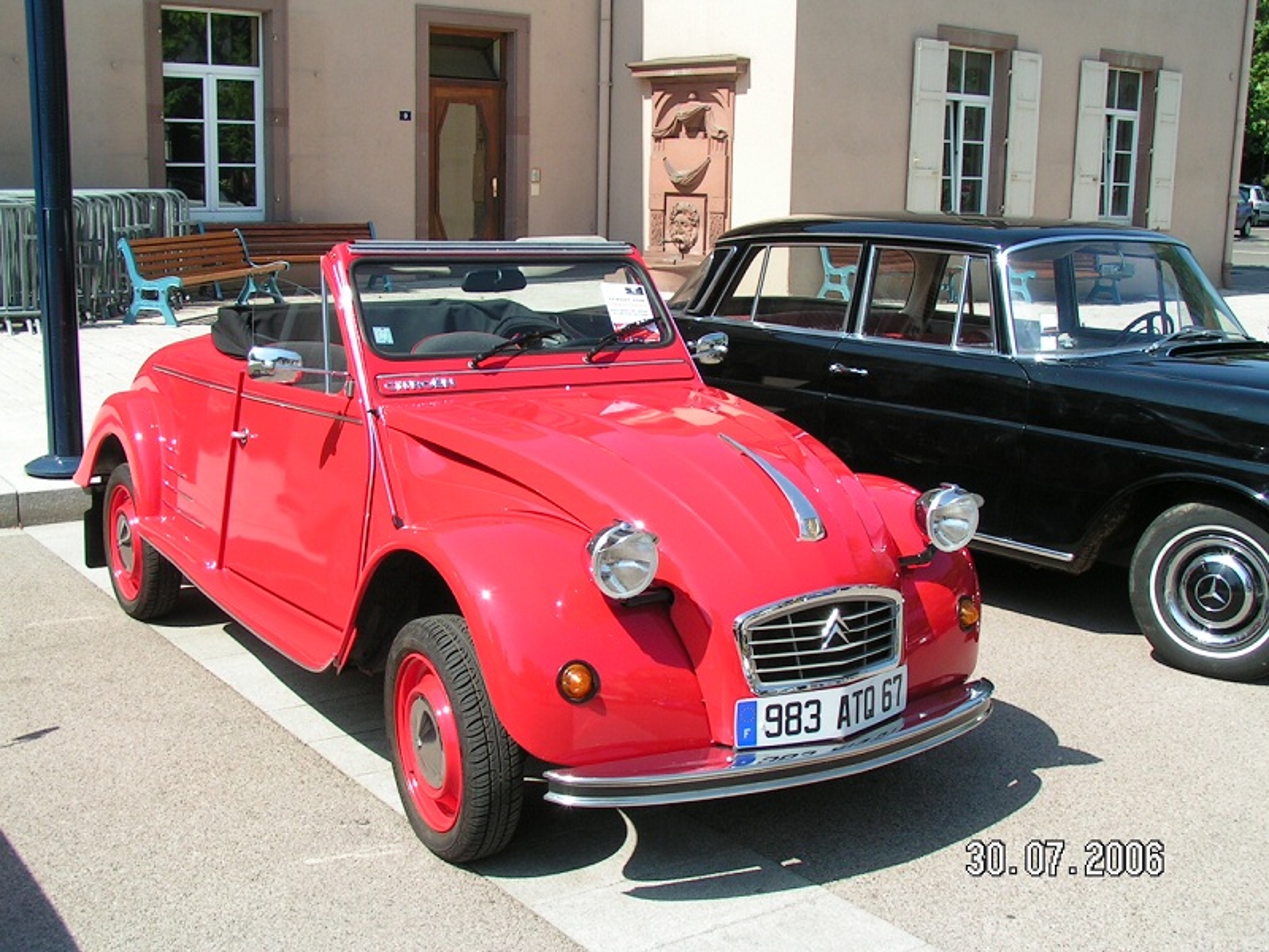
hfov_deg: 45.8
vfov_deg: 35.1
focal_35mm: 41
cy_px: 476
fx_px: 1503
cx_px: 634
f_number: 5.6
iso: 50
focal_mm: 6.3
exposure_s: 1/250
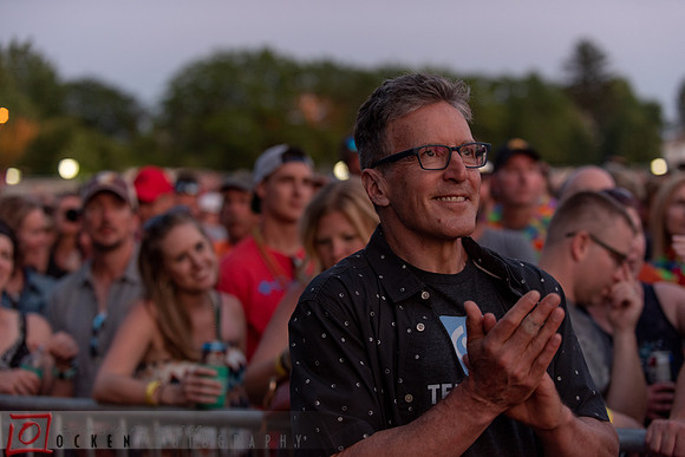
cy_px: 228
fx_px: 1332
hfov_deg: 28.8
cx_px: 342
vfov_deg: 19.5
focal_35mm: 70
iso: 800
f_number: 2.8
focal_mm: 70
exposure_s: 1/100
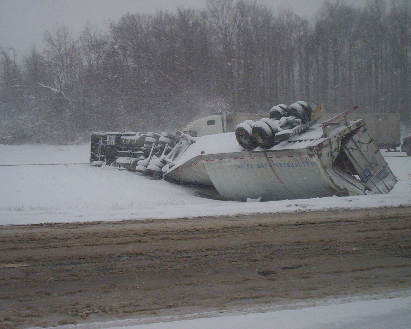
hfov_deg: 45.8
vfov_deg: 37.3
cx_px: 211
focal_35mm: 40
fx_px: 487
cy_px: 164
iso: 100
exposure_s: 1/279
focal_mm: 4.99
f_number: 4.5
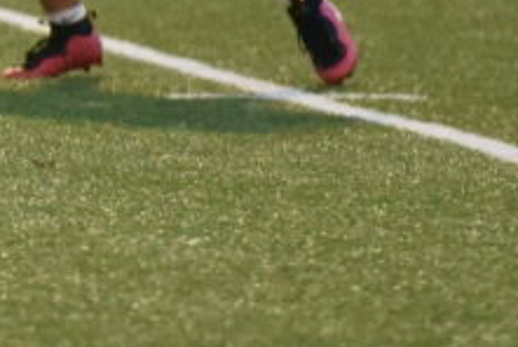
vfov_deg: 1.3
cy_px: -334
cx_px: -703
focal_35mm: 1084
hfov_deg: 1.9
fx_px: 15618
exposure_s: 1/2500
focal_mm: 200
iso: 10000
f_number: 2.8
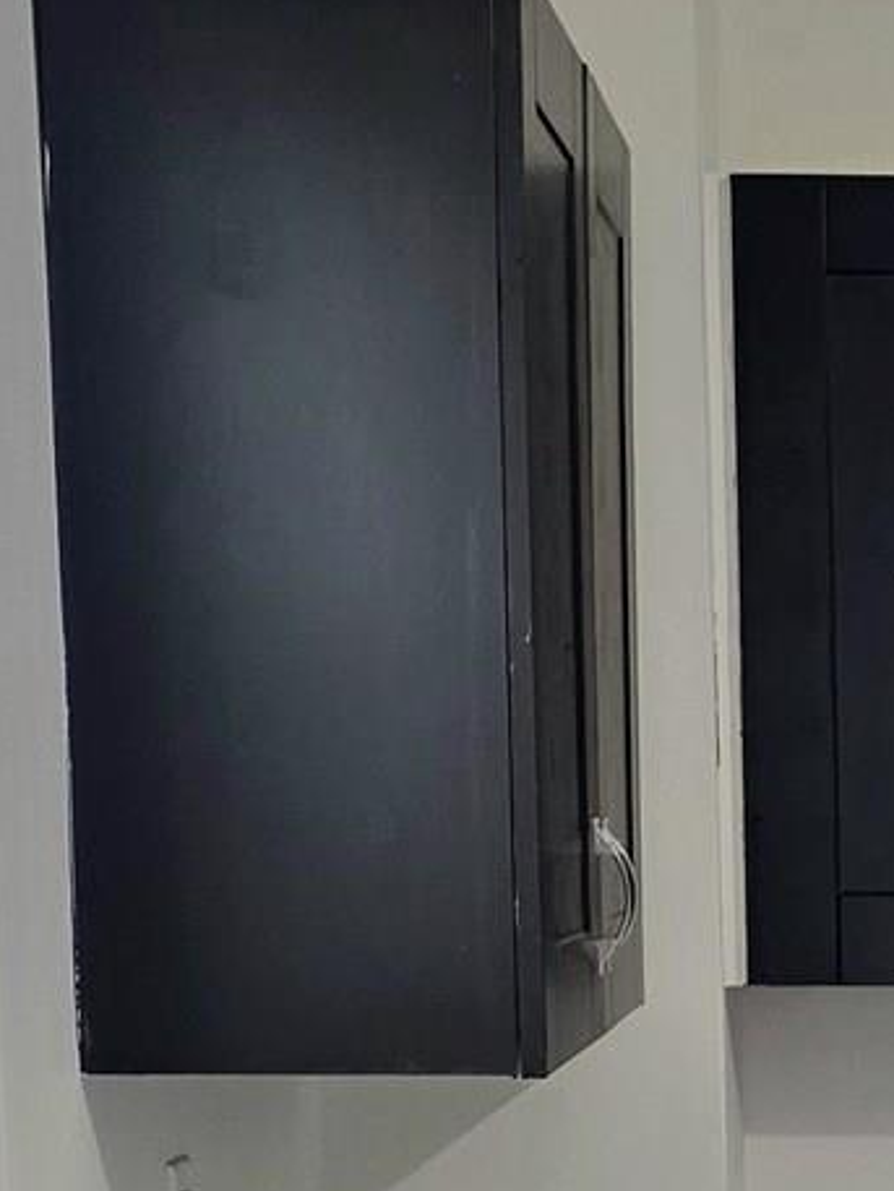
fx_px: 3993
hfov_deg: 12.3
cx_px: 1243
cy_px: 1280
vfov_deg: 16.5
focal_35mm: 116
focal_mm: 6.3
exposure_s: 1/120
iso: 200
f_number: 1.7
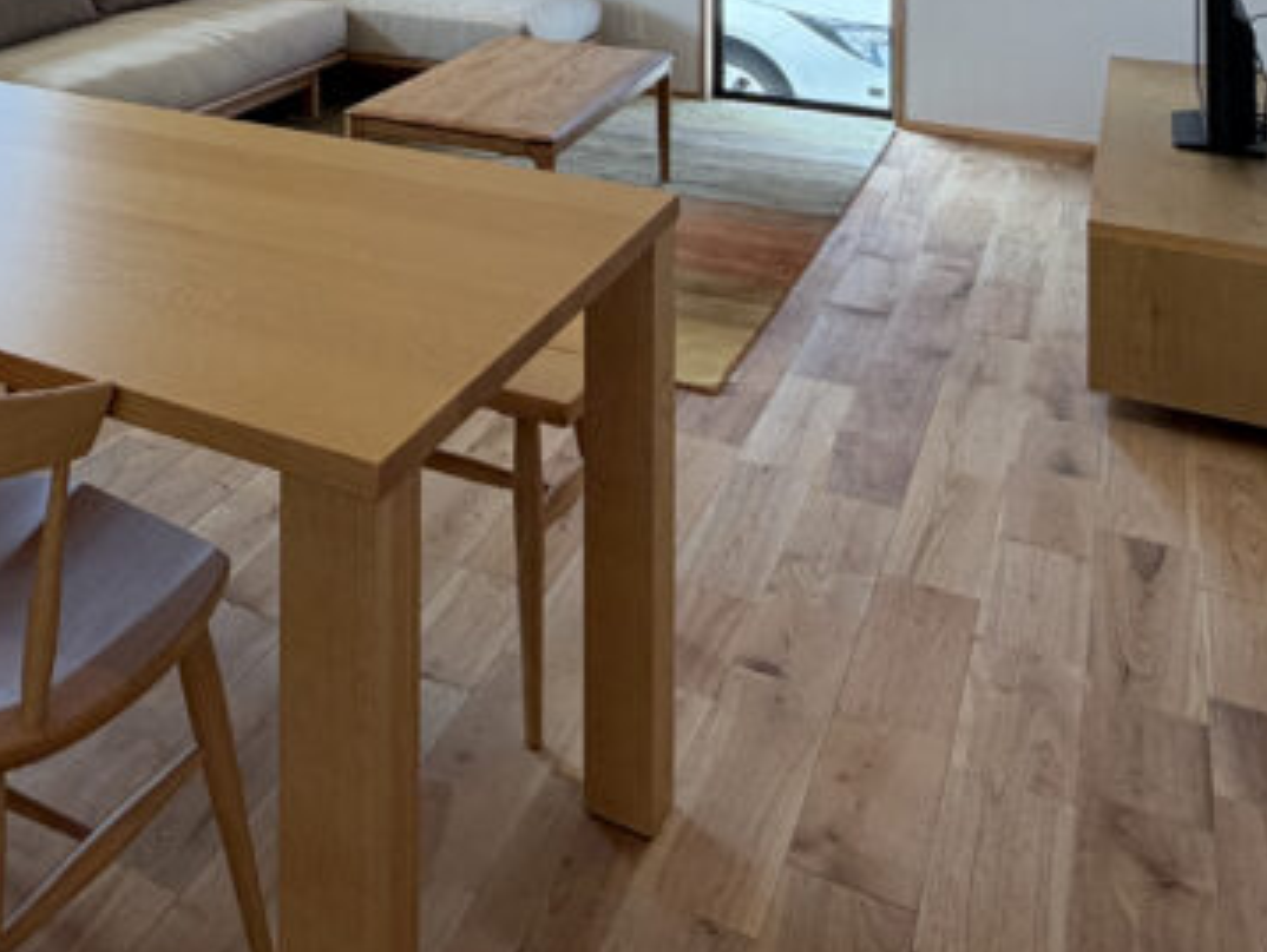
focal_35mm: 40
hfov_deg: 43.2
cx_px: 152
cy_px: -280
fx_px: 1465
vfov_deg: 29.2
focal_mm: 2.22
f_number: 2.2
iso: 80
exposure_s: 1/121
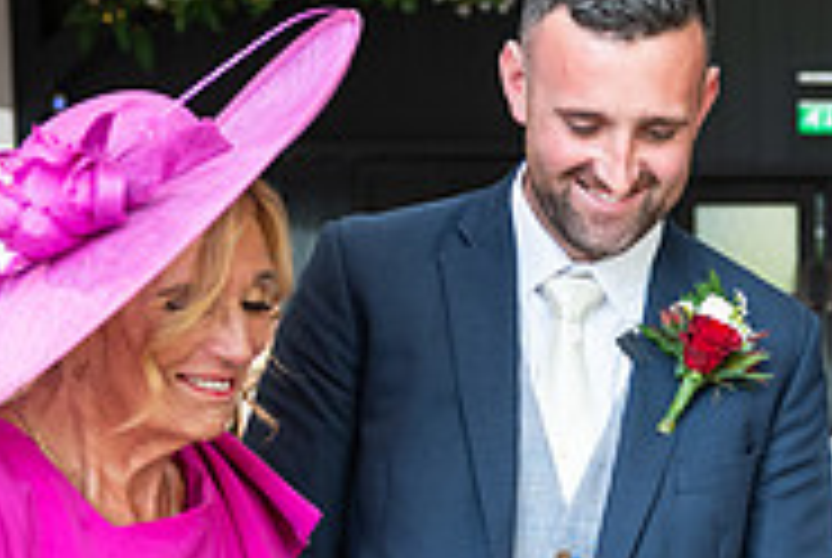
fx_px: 2755
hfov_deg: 16.8
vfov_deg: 11.4
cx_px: 828
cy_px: 614
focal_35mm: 119
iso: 640
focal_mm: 38
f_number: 3.5
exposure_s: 1/160
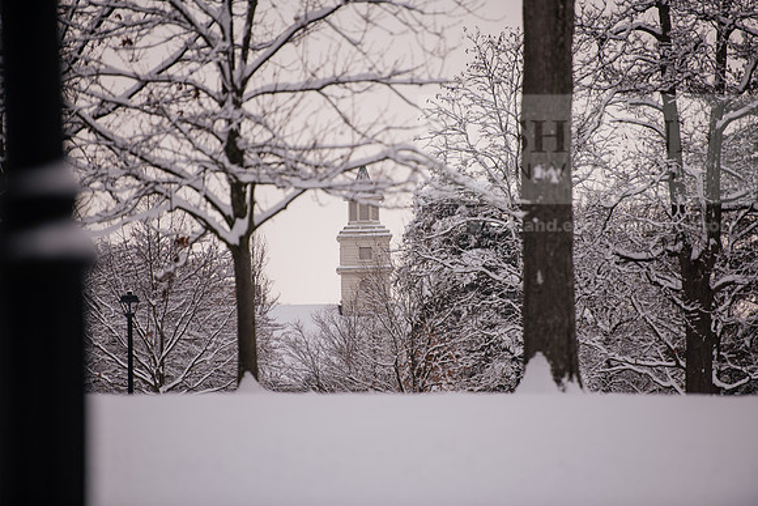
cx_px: 379
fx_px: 4212
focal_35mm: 200
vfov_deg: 6.9
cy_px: 253
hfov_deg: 10.3
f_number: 3.2
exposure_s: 1/500
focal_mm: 200
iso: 160
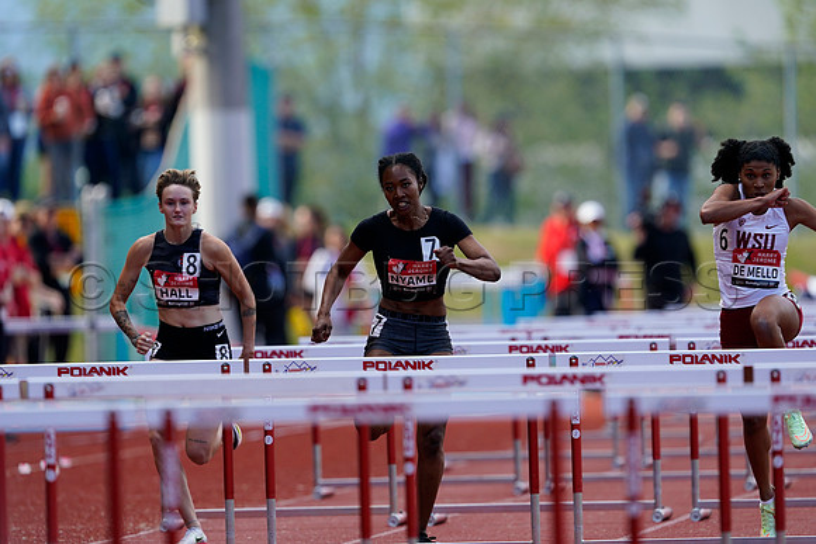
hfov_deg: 3.4
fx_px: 13603
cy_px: 272
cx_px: 408
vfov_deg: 2.3
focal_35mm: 600
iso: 500
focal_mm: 600
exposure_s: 1/640
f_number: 5
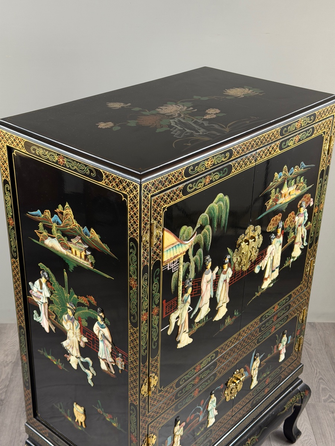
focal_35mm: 48
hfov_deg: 30.3
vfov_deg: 39.7
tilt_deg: -28.4
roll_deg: -2.1
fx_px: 619
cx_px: 168
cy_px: 223
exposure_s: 1/50
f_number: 1.78
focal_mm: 6.76
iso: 125
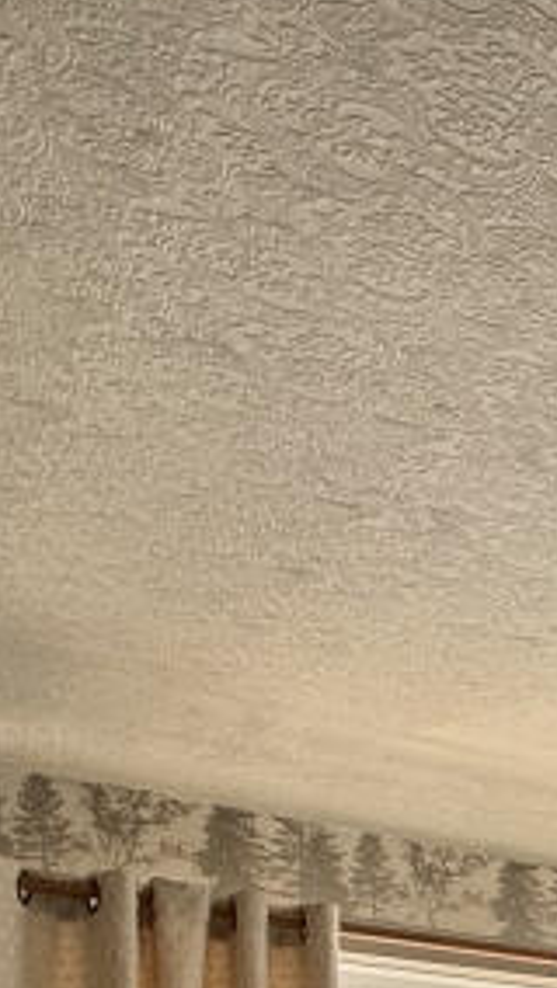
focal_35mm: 55
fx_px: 1442
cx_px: 1211
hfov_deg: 15.6
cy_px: 1312
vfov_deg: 29.6
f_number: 2.2
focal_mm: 2.22
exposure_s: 1/99
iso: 64
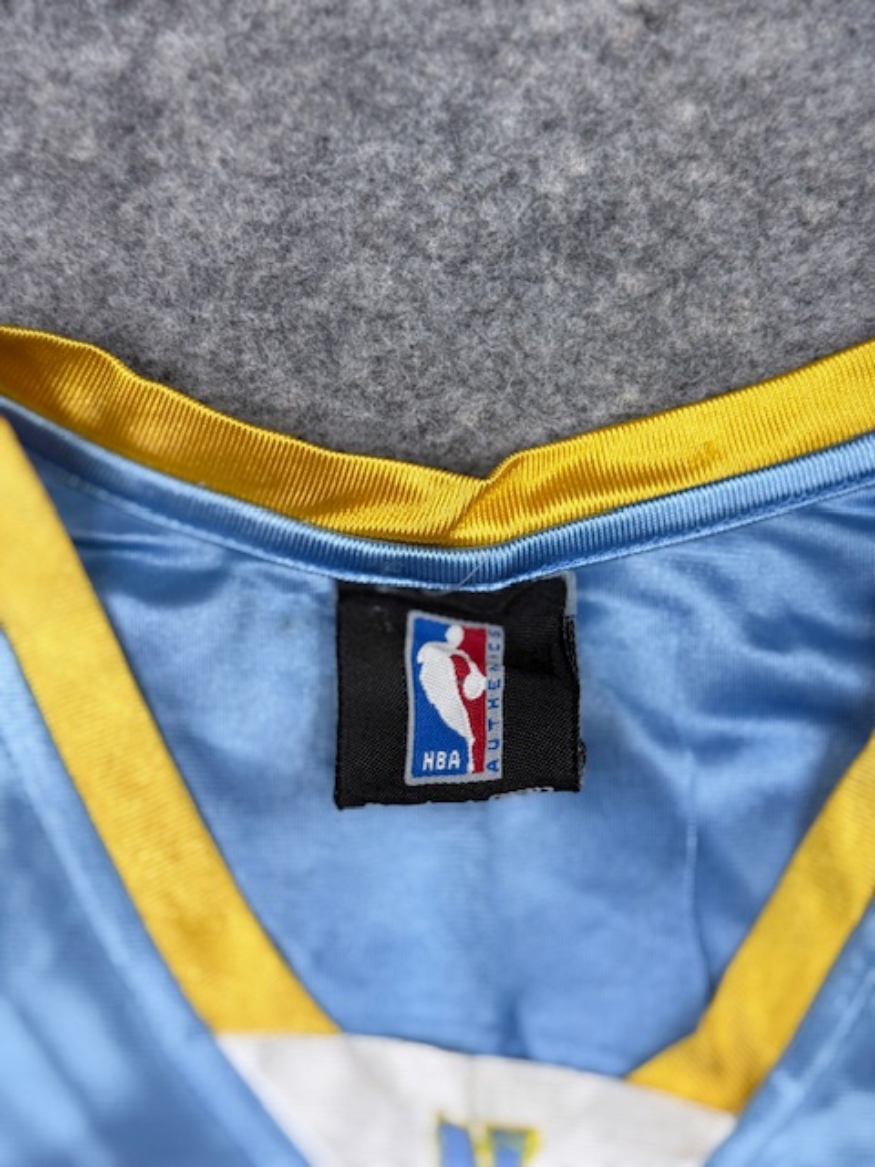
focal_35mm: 48
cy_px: 584
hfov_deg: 30.3
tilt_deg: -61.4
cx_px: 438
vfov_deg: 39.7
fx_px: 1618
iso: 80
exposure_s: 1/215
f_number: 1.78
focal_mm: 6.76
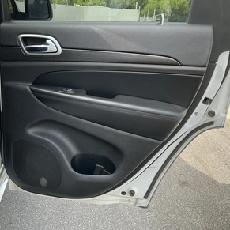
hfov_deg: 48.4
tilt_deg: -19.6
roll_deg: -5.2
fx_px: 256
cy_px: 112
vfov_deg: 48.4
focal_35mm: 34
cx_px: 106
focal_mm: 3
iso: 20
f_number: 1.8
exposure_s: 1/197
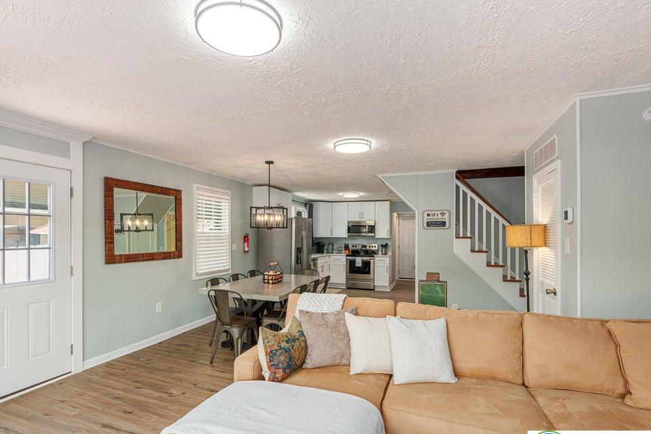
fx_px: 325
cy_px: 235
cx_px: 308
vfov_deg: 67.3
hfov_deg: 89.9
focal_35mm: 18
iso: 320
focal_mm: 16
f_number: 7.1
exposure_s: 1/20
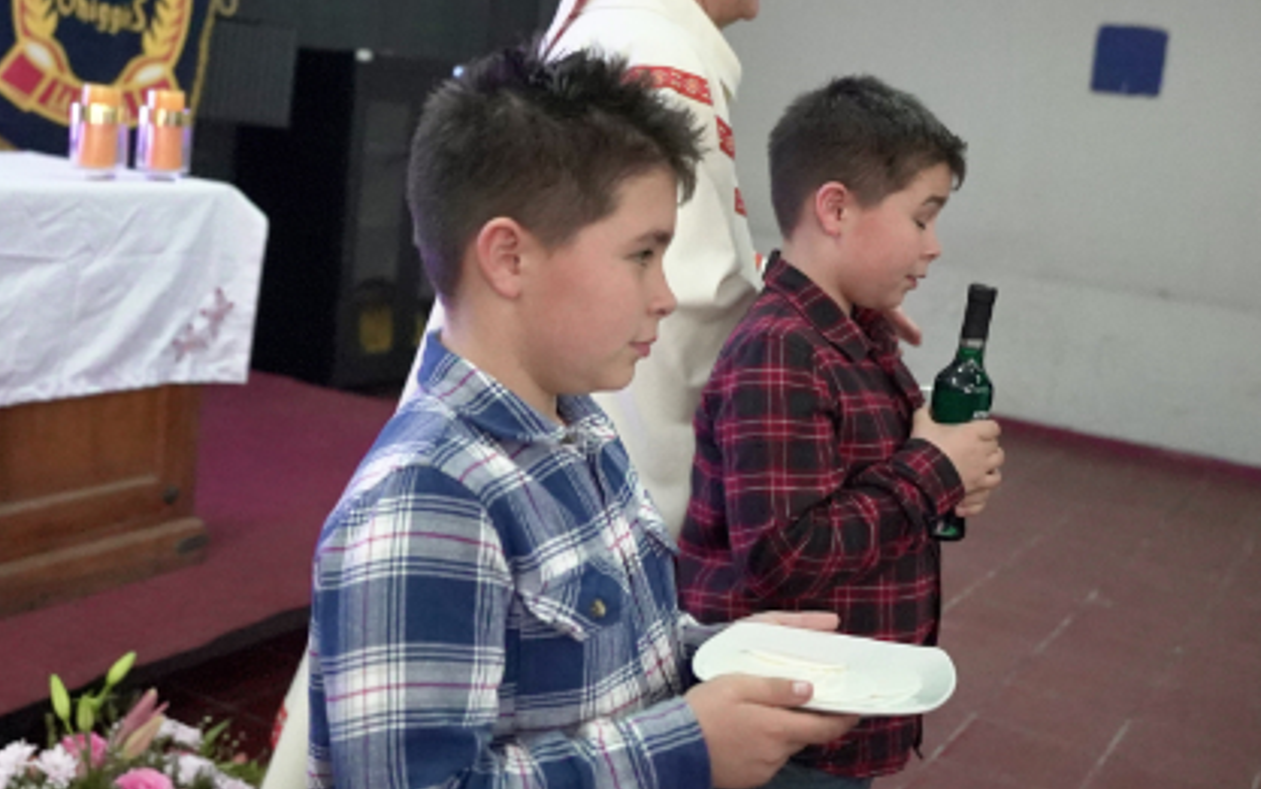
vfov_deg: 29.0
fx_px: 1513
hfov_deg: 45.2
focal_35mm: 44
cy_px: 257
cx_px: 575
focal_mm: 20
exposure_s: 1/800
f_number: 1.8
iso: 8000
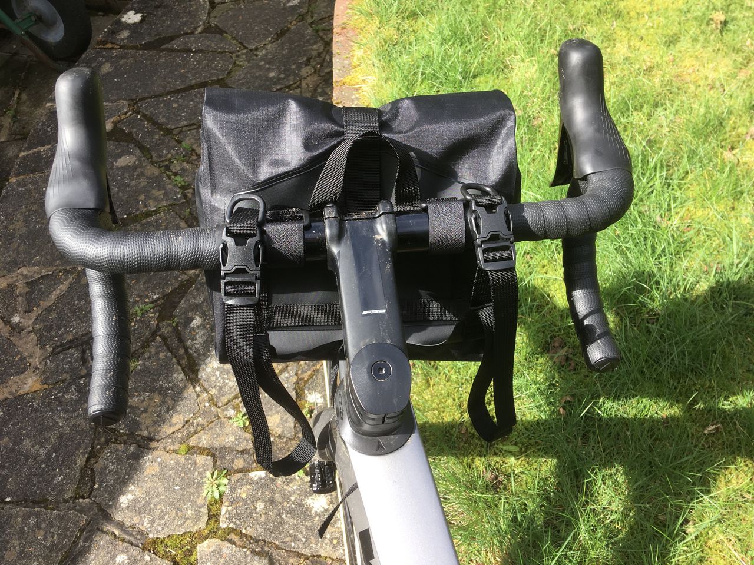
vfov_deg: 48.2
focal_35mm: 29
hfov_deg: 61.7
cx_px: 377
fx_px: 632
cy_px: 282
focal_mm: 4.15
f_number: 2.2
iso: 25
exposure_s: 1/280
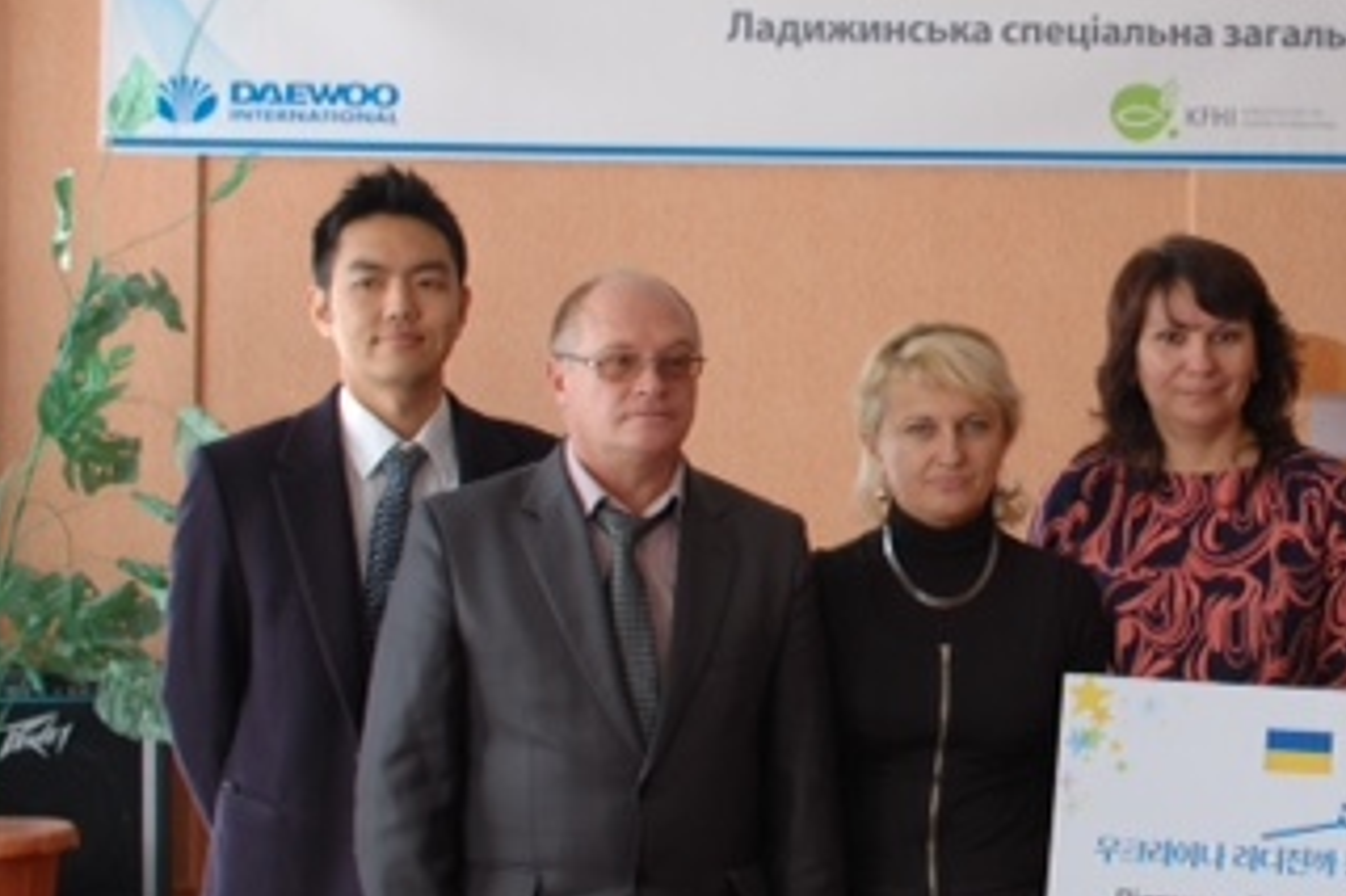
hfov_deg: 21.9
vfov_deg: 15.2
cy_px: 337
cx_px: 1296
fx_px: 3363
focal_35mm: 90
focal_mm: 30
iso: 200
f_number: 5
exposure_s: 1/40
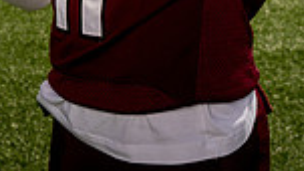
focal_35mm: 119
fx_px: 959
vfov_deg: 9.2
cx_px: 111
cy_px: -229
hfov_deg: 18.0
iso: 100
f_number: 8
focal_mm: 38
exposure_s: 1/250
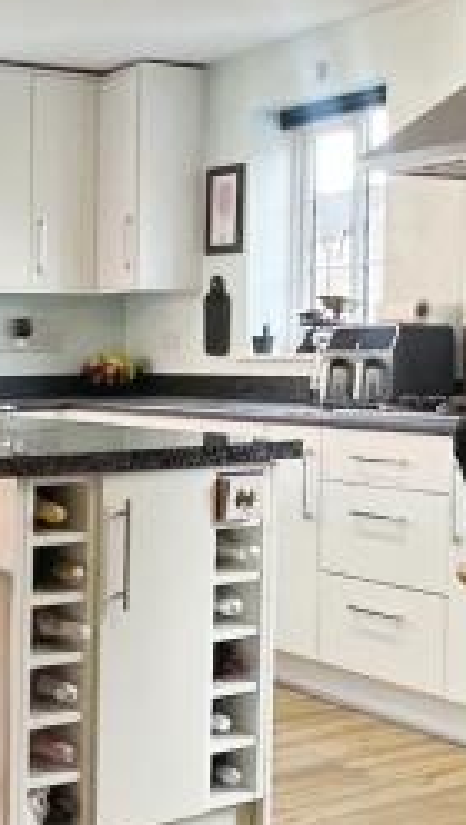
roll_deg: +0.7
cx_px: 343
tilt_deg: -5.1
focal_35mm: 63
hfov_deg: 19.0
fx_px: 1380
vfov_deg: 32.9
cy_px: 577
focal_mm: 2.22
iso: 125
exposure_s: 1/99
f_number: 2.2
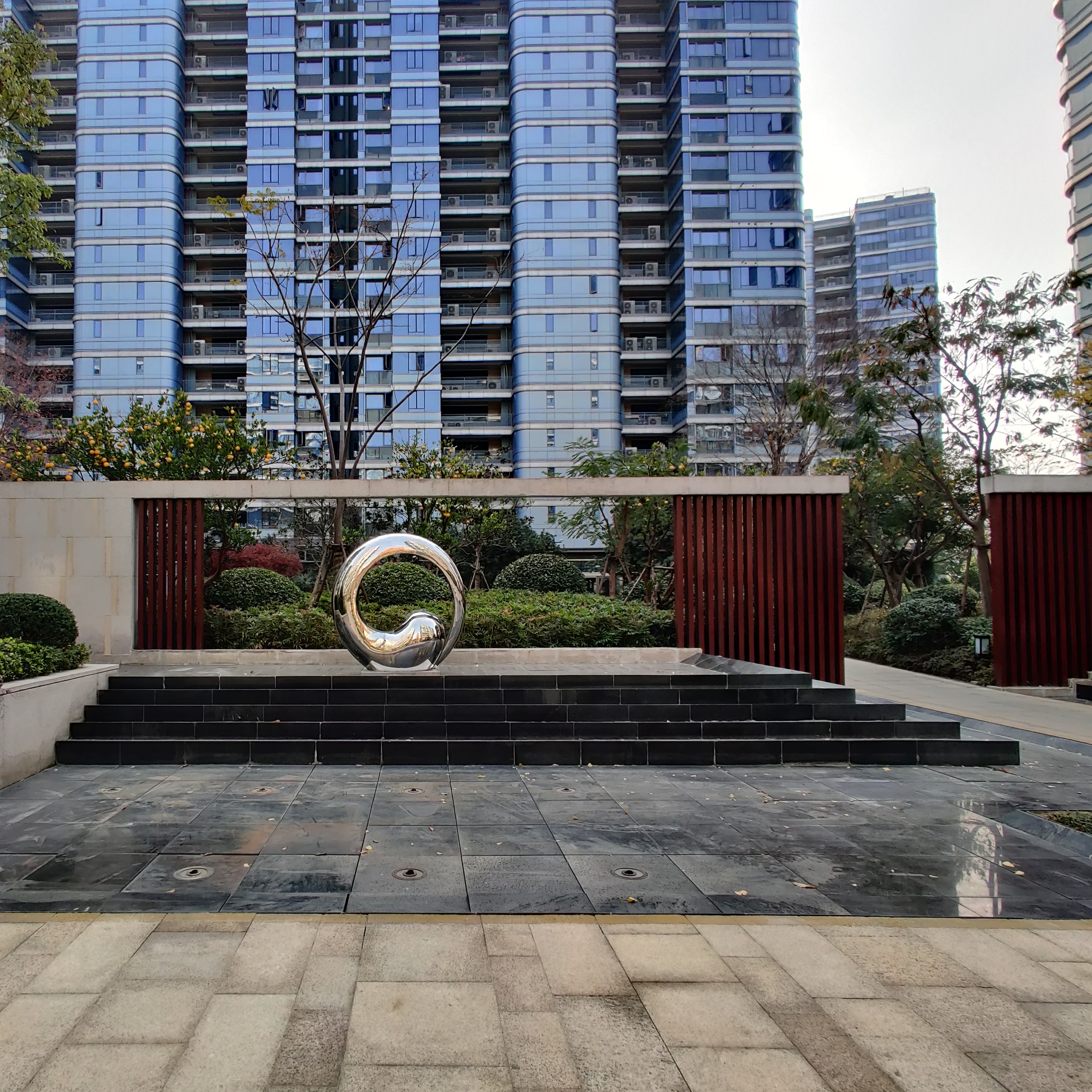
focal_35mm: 16
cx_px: 391
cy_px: 558
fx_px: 571
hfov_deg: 85.2
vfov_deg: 87.4
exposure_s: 1/158
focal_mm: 2.25
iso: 100
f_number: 2.2
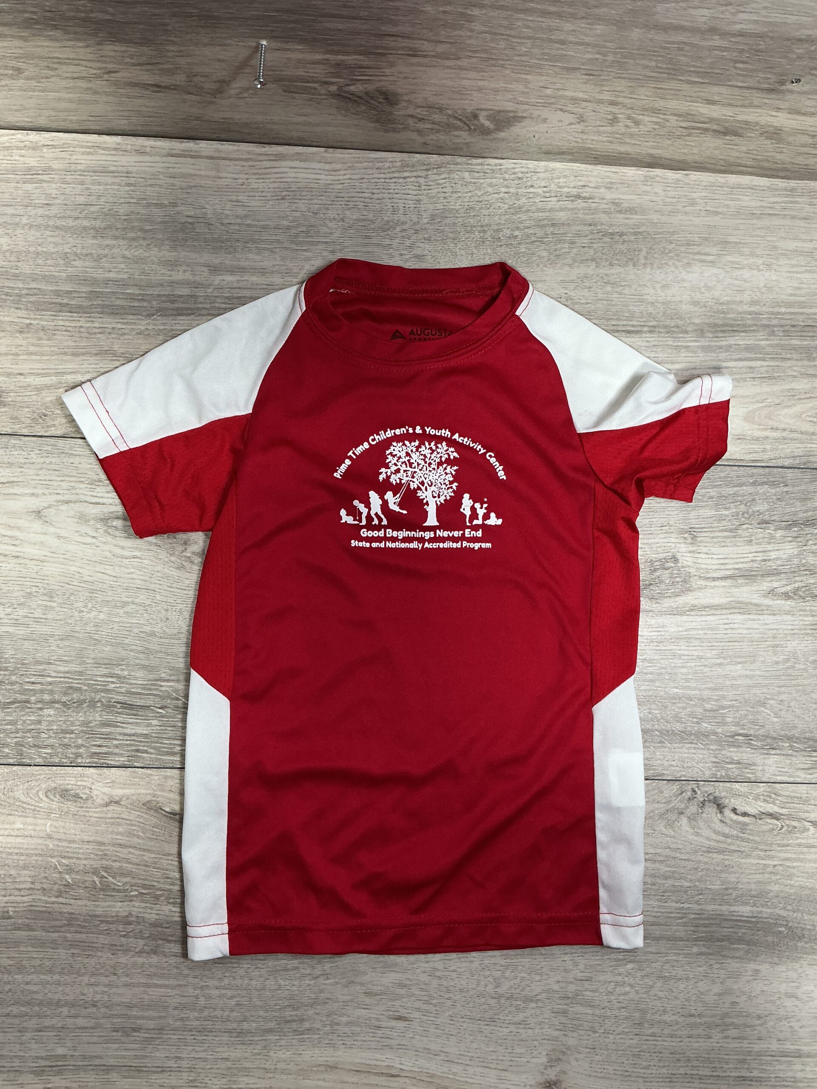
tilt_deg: -83.6
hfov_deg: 48.2
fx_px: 913
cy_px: 544
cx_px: 408
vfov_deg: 61.7
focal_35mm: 29
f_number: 1.8
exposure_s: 1/60
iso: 80
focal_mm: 3
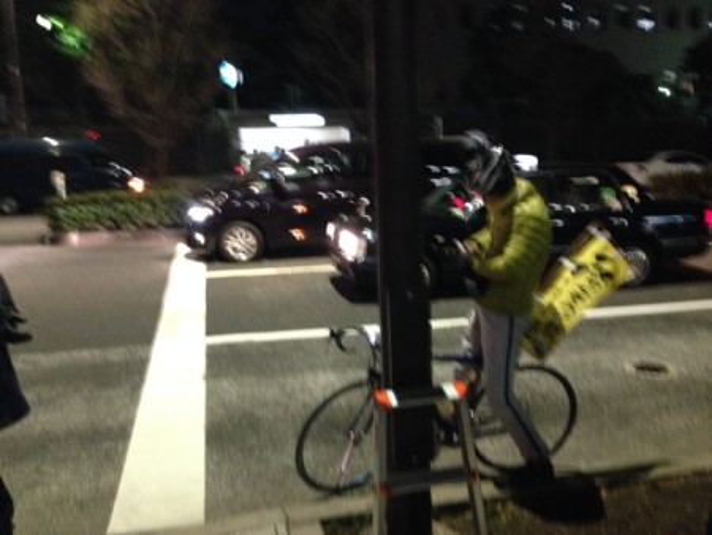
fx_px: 679
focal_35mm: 33
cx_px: 356
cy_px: 268
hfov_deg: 55.3
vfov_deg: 43.0
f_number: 2.4
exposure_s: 1/15
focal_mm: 4.12
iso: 500
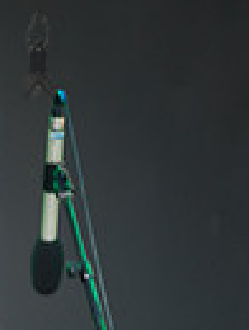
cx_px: -505
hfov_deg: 1.2
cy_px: 371
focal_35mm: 1222
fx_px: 11682
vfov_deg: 1.6
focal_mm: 200
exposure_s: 1/250
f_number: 4
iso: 500
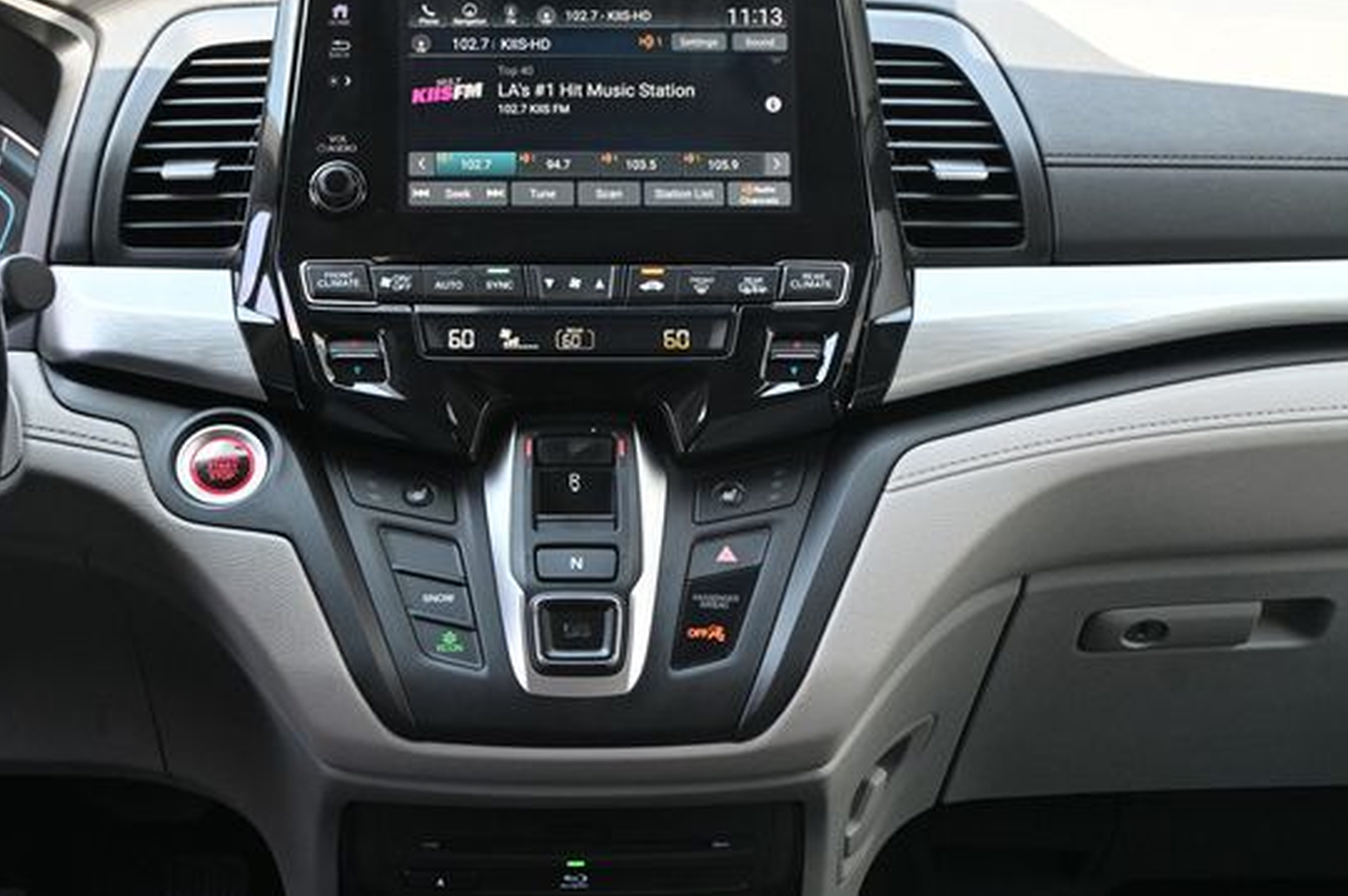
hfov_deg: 31.4
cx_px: 572
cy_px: 464
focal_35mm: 64
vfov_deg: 21.2
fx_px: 2394
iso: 1100
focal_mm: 36
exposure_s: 1/125
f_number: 5.3
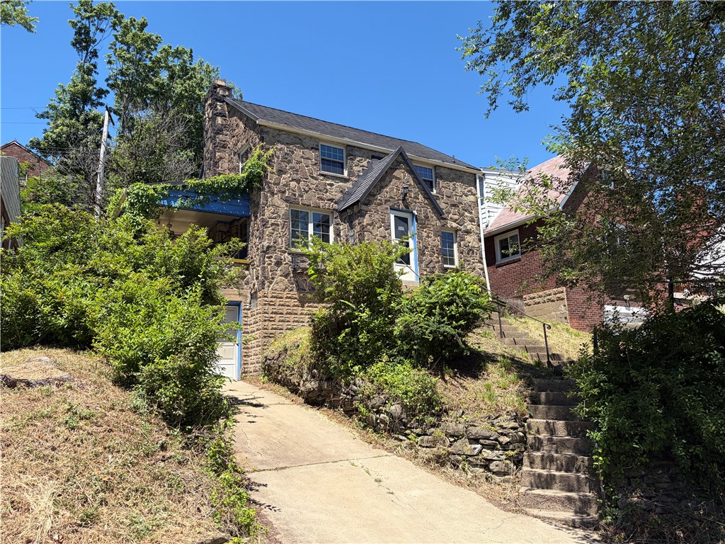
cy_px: 272
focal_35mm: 26
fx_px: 545
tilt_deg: +14.6
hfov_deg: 67.3
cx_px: 362
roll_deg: +3.1
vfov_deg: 53.1
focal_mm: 5.96
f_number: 1.6
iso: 50
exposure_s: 1/2283
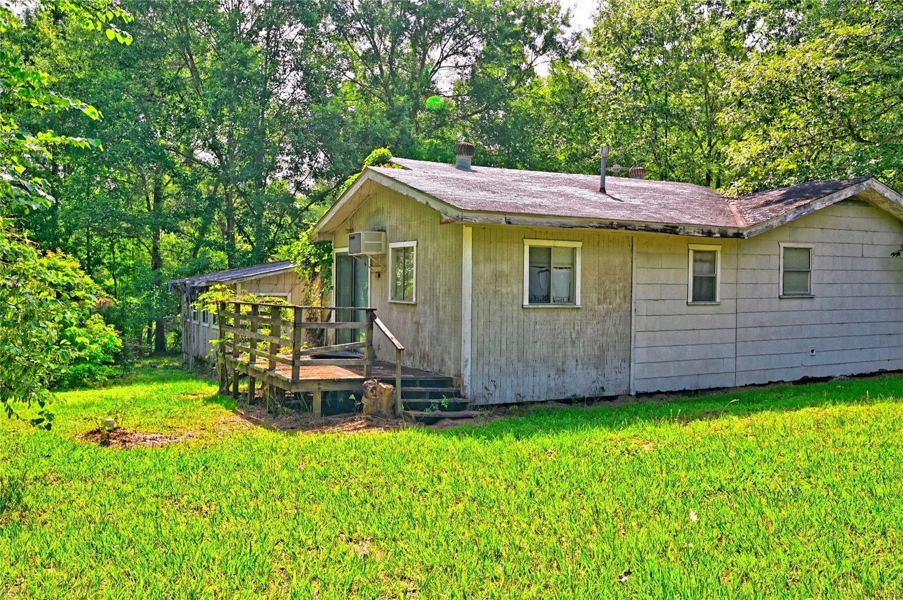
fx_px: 752
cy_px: 300
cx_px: 452
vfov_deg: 43.5
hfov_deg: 62.0
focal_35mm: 30
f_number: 8
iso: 400
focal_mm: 30
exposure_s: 1/320
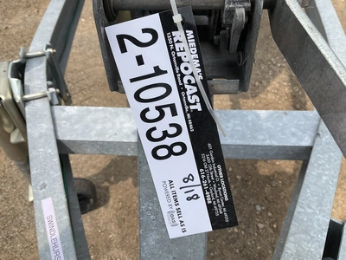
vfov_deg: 48.2
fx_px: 290
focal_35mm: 29
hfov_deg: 61.7
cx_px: 173
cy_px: 130
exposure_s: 1/1342
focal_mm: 3
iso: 25
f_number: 1.8
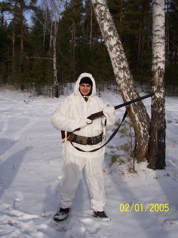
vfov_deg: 54.0
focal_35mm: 34
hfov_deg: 41.8
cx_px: 89
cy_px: 119
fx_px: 233
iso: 80
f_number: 5.1
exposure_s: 1/454
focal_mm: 5.6
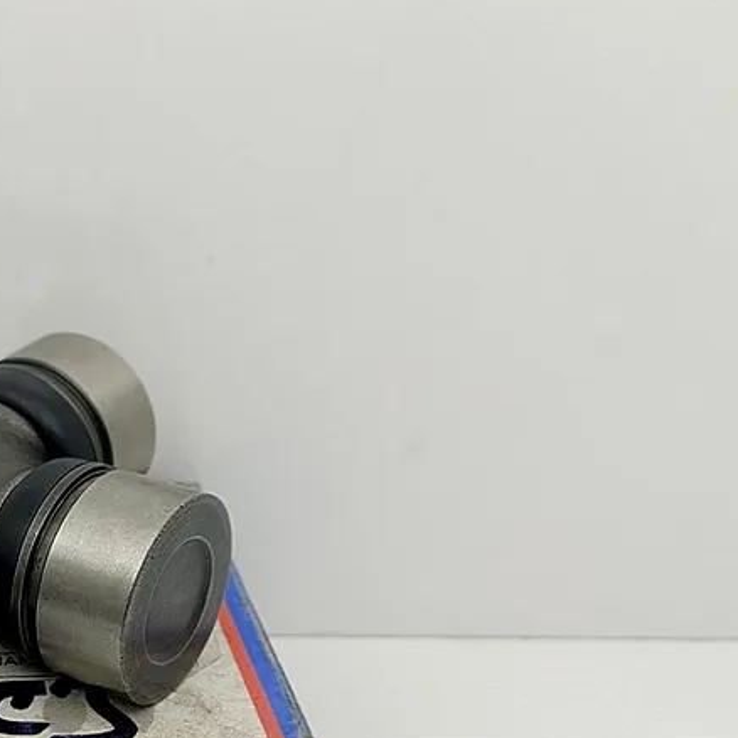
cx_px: -66
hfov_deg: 25.4
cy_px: 630
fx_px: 1520
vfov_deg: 26.6
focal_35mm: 63
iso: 100
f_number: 1.79
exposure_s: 1/168
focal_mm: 4.74
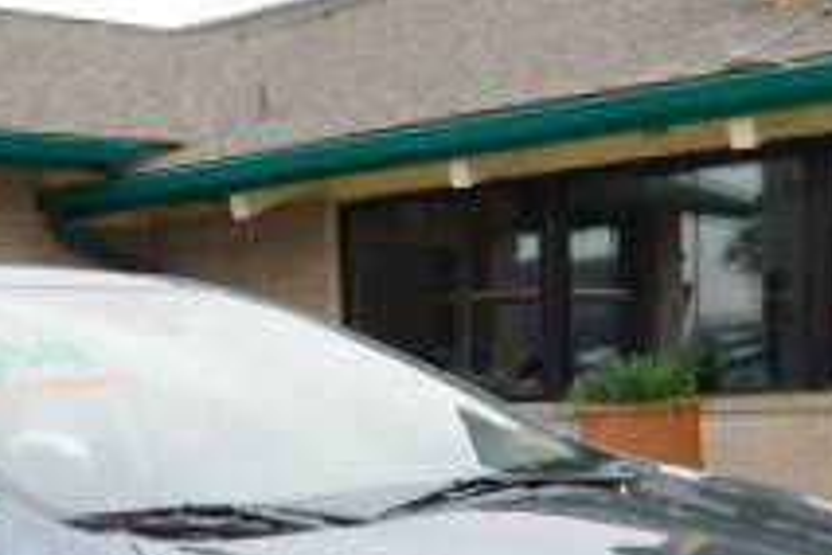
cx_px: 230
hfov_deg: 26.7
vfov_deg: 16.7
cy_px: 805
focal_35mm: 75
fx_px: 1733
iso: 125
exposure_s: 1/640
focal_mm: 4.1
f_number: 3
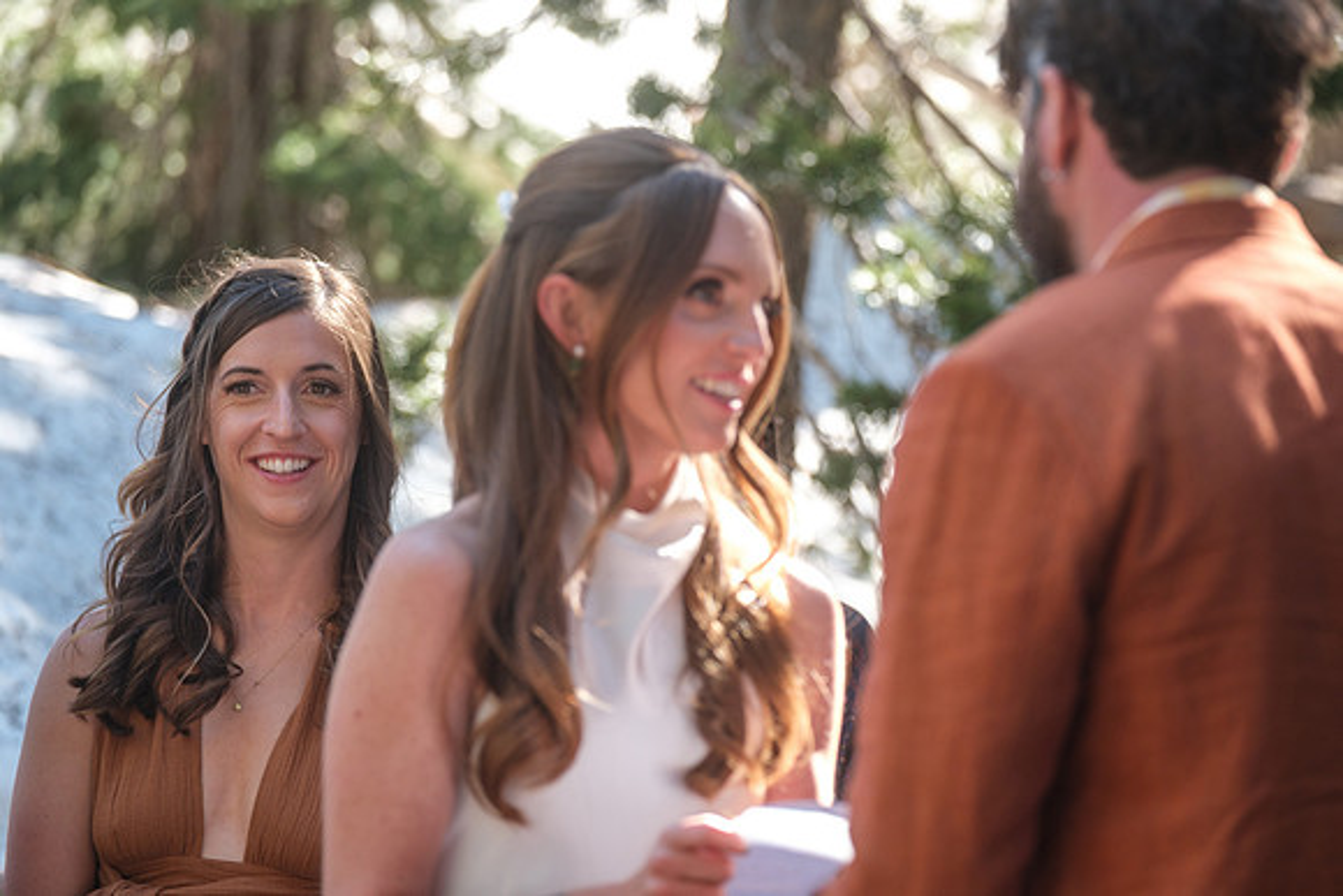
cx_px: 672
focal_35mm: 210
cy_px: 448
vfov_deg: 6.5
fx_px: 7836
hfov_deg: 9.8
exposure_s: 1/220
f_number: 3.6
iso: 400
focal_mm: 140
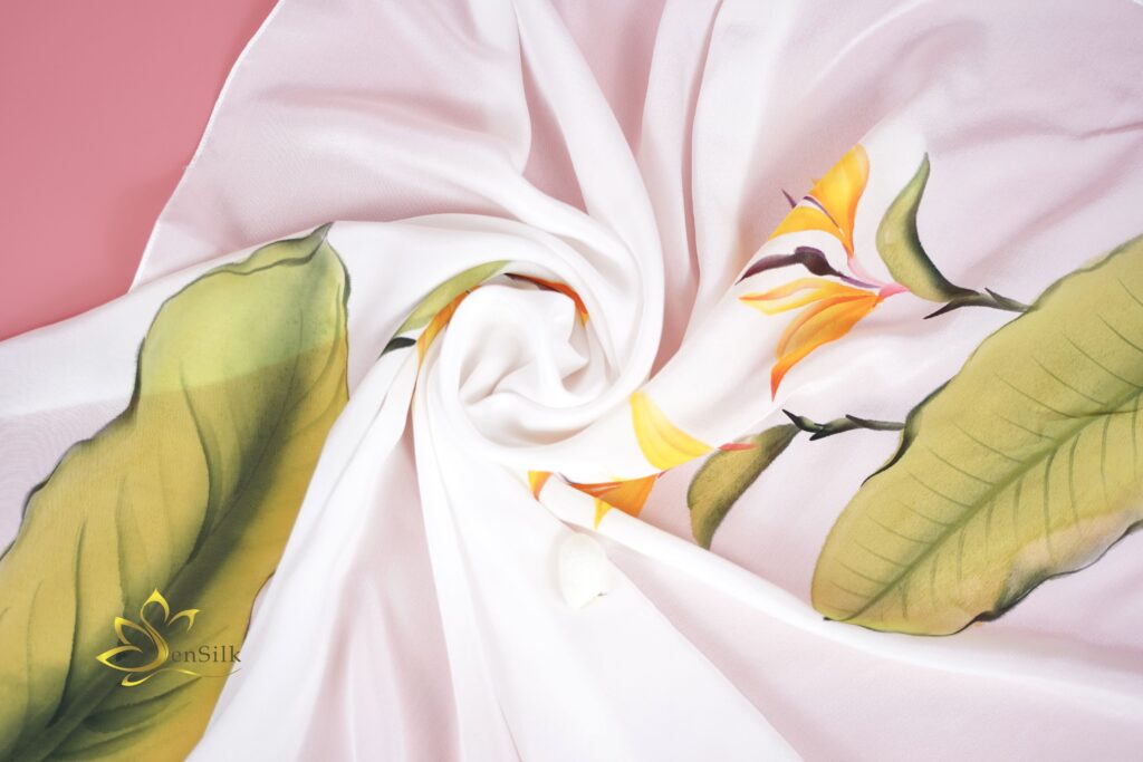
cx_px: 572
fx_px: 1143
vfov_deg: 36.9
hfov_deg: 53.1
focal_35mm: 36
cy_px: 381
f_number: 2.8
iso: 400
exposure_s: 1/400
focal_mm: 36
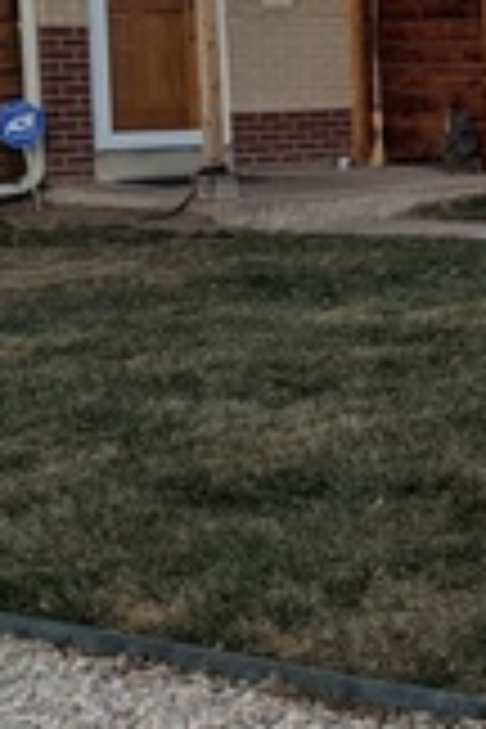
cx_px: 1105
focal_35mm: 111
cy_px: 212
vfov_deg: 18.3
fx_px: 2248
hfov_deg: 10.8
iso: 244
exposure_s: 1/120
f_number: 2
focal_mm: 4.67
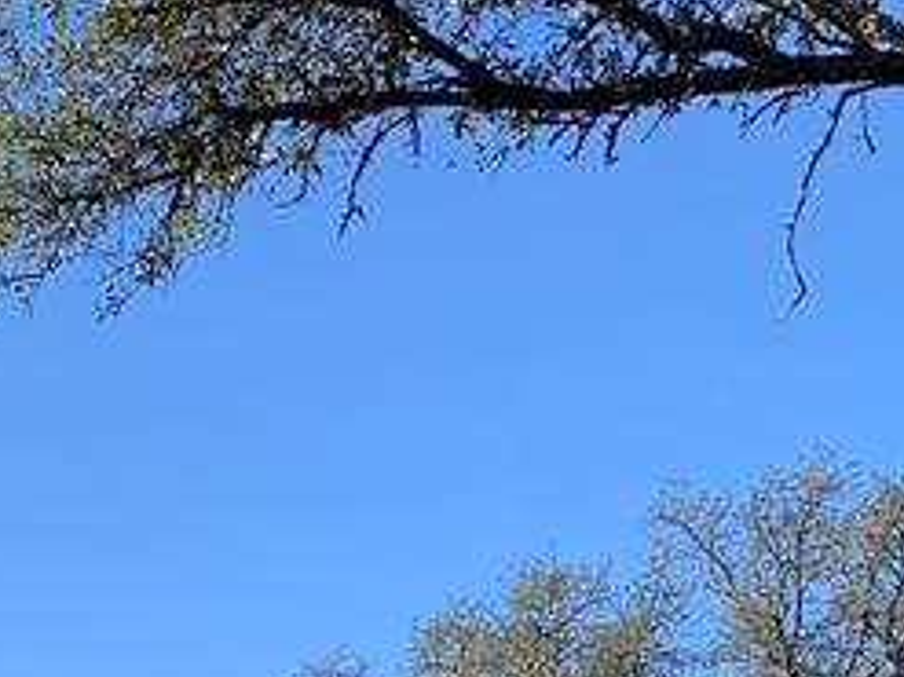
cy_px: 1167
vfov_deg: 12.6
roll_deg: +1.6
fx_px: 2819
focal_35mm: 108
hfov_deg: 16.6
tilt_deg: +4.8
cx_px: -436
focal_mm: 4.25
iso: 25
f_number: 1.8
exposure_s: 1/1220
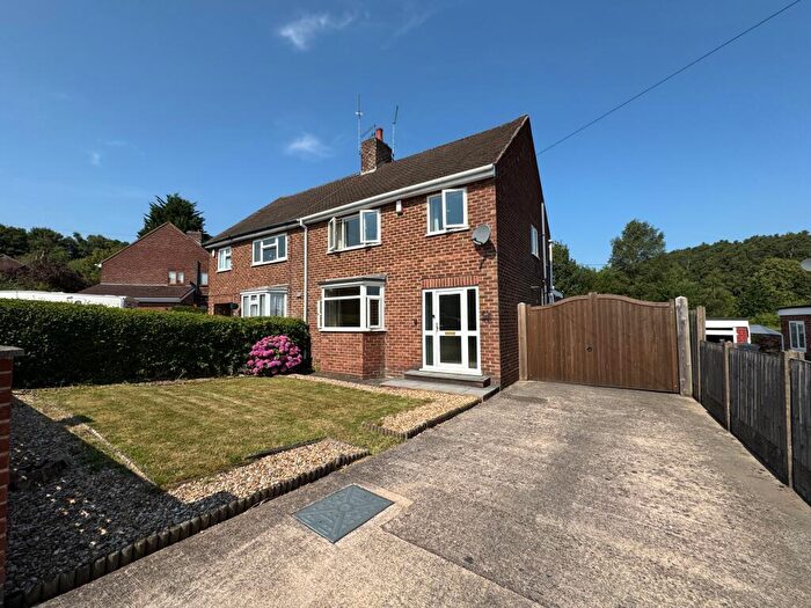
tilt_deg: +4.6
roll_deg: +1.0
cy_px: 304
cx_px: 406
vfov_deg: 85.7
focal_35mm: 14
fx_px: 328
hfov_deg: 102.1
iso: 50
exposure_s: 1/2273
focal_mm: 2.22
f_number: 2.2
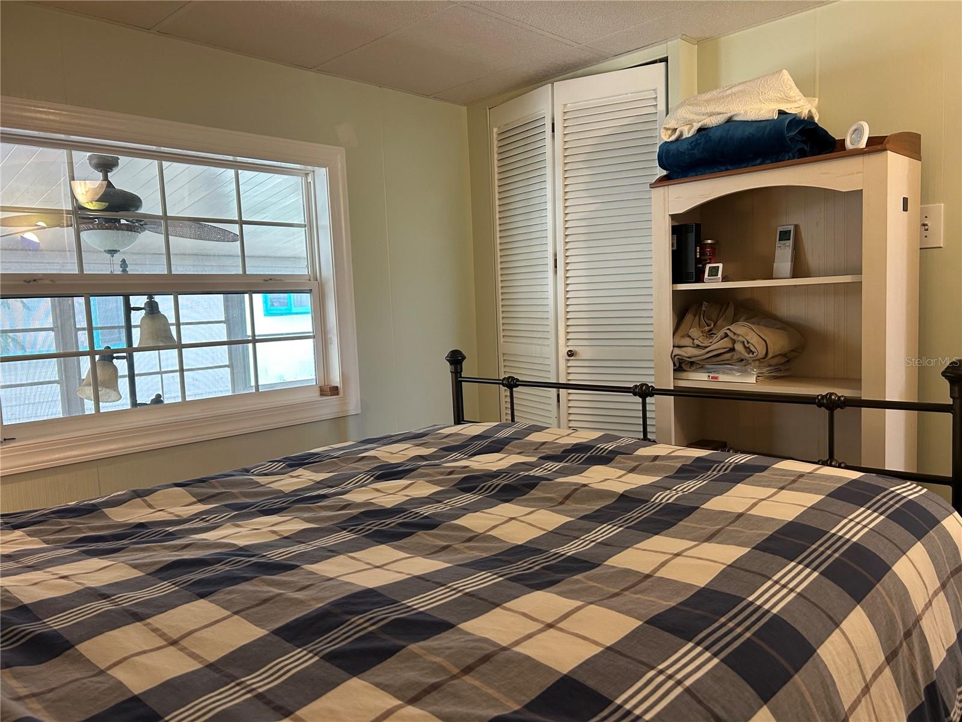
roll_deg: +1.9
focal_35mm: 26
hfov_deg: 67.3
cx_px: 481
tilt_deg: -5.5
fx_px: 723
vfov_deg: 53.1
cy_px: 361
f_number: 1.5
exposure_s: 1/60
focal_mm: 5.7
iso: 160
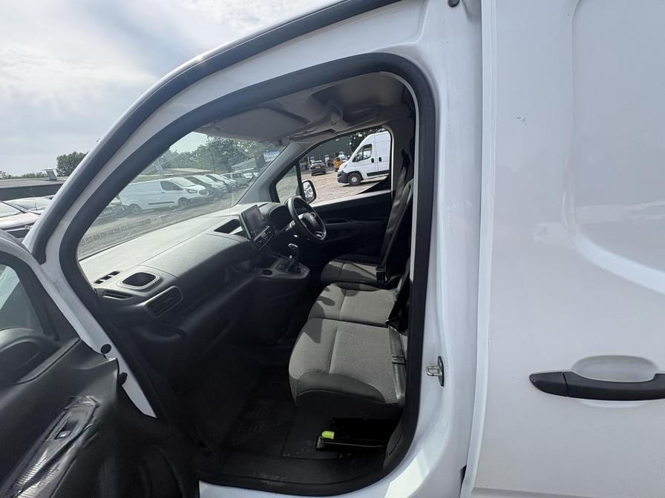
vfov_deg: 85.7
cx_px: 332
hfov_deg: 102.1
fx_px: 269
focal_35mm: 14
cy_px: 249
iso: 50
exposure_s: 1/849
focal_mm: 2.22
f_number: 2.2
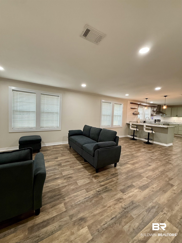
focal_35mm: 14
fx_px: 98
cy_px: 122
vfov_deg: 102.1
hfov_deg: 85.7
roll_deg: -2.2
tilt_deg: -2.2
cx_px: 91
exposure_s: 1/60
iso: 200
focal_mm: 2.22
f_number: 2.2
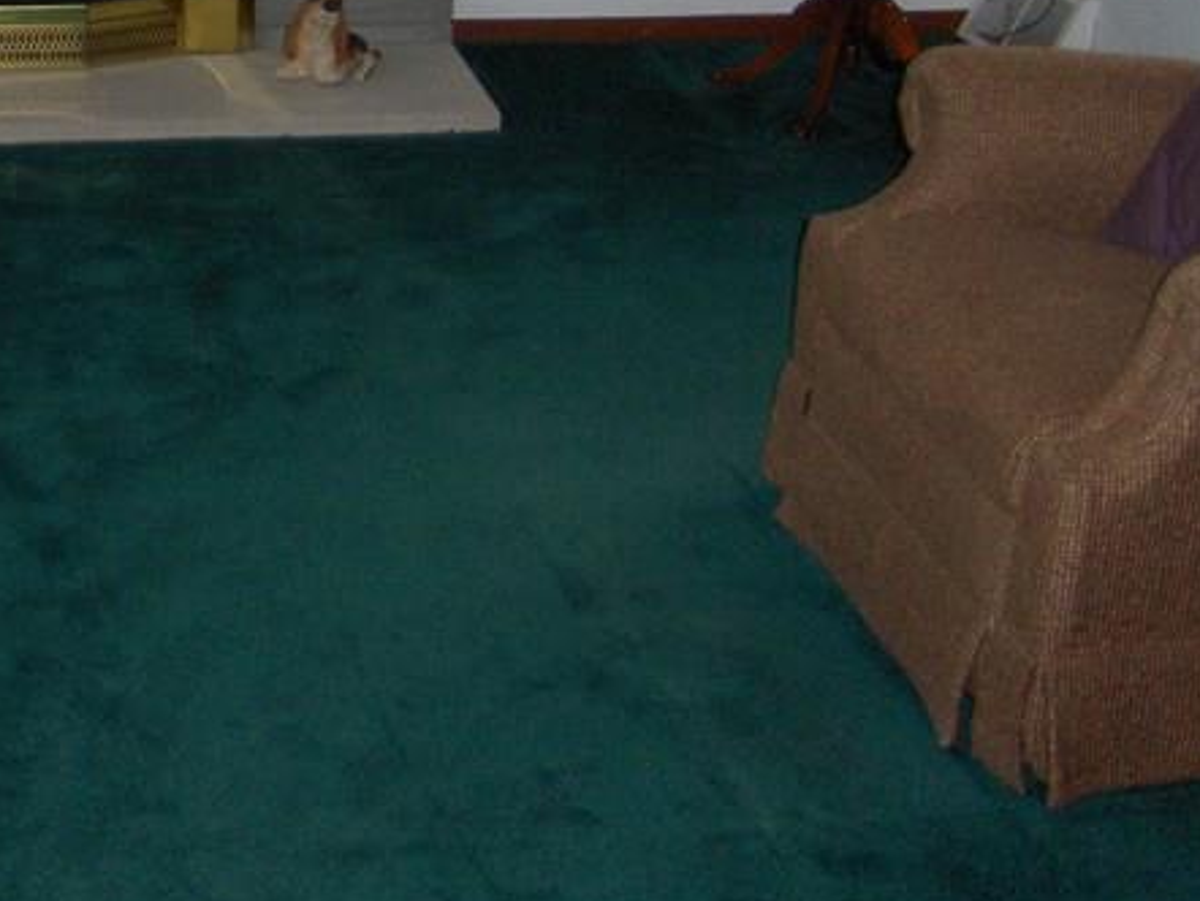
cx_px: -114
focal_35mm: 81
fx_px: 2809
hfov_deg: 22.7
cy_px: -128
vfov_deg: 17.5
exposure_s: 1/60
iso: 149
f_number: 2.8
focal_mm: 7.5
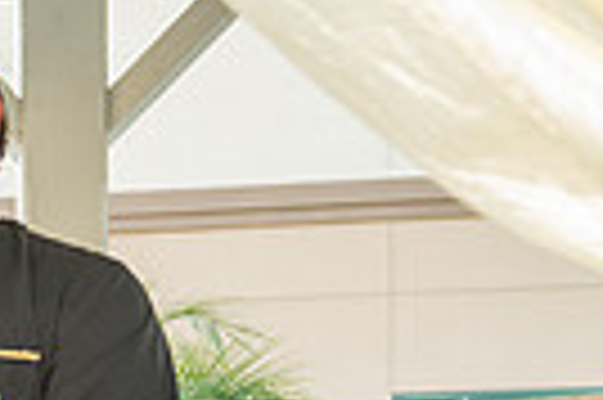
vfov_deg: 8.0
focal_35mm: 165
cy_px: 757
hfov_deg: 11.4
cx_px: -540
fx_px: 2760
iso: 500
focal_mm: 38
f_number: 5.6
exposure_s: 1/125
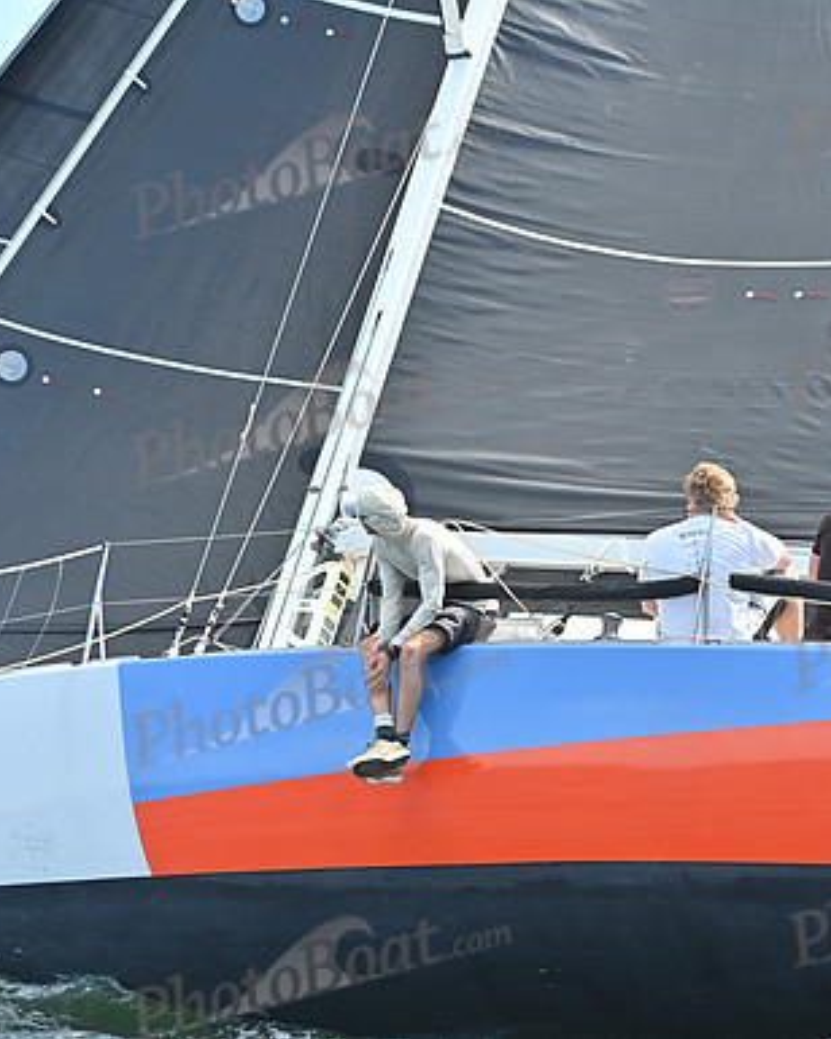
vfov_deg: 19.4
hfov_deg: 15.5
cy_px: 520
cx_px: 653
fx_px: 3044
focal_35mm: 99
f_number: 4.5
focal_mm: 70
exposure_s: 1/1250
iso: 250
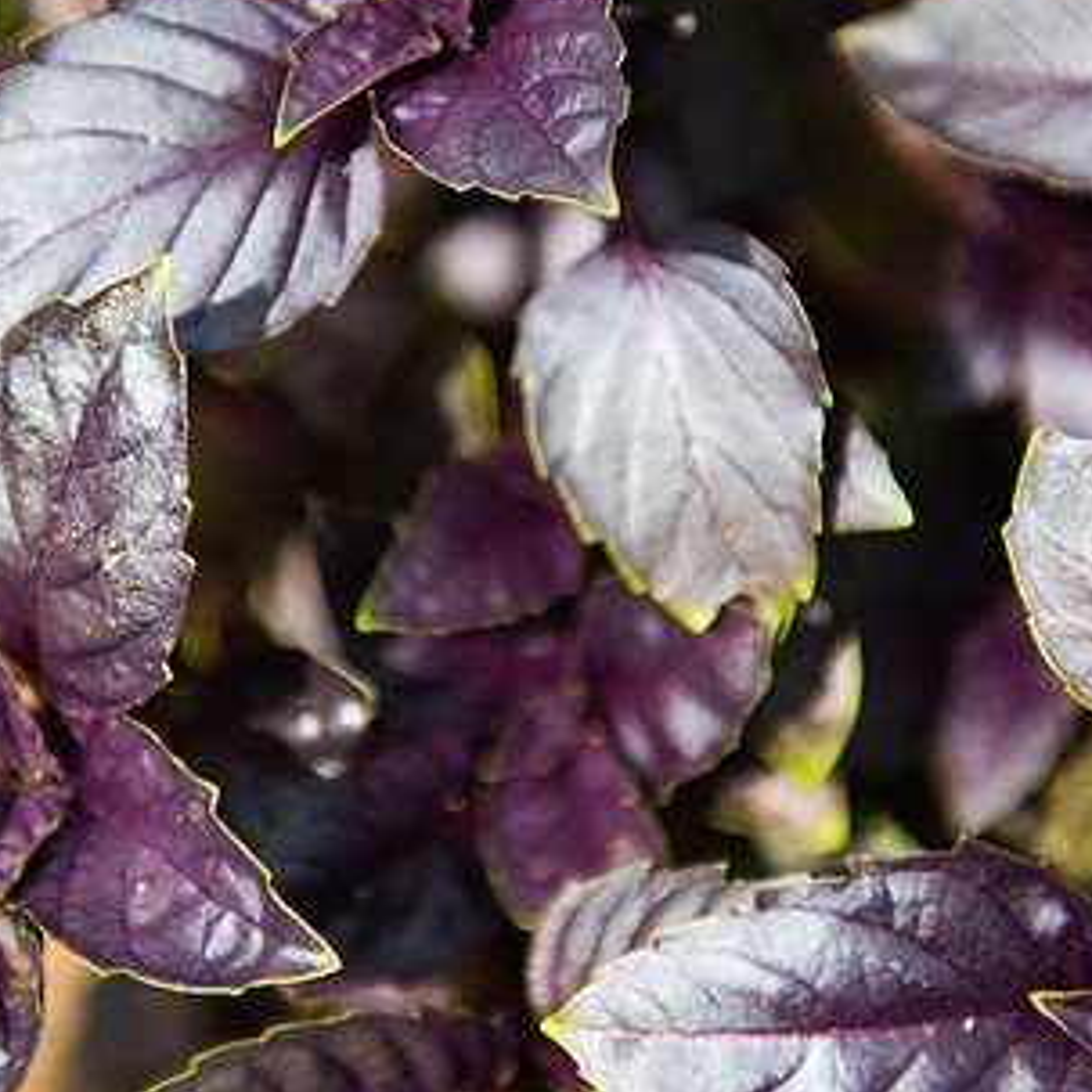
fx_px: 4069
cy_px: 470
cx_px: 440
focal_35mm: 114
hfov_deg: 15.3
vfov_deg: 15.3
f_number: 2.8
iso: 500
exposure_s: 1/3200
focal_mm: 70
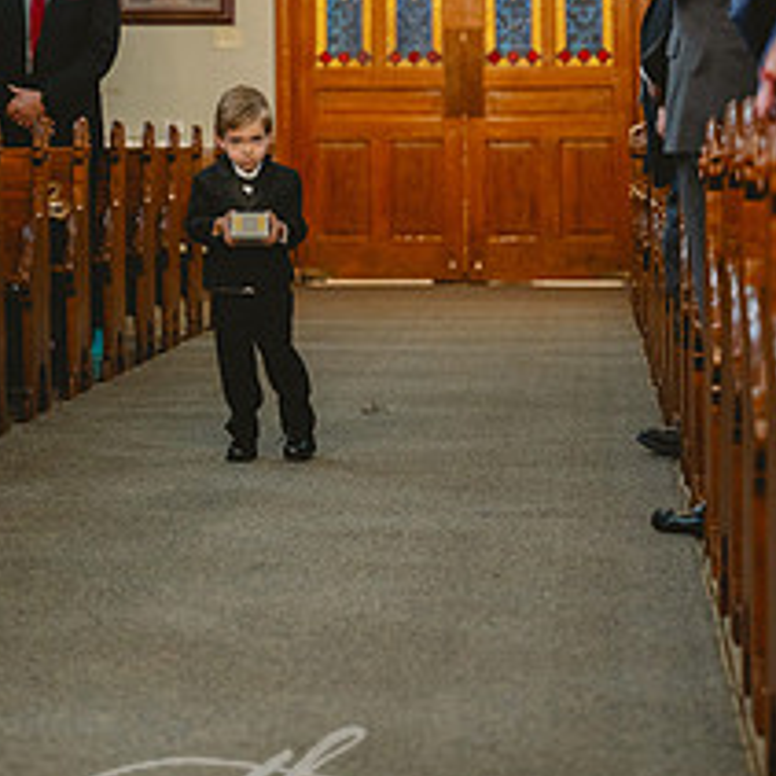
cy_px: 158
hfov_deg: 13.7
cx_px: 256
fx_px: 3221
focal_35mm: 127
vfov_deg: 13.7
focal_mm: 70
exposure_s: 1/250
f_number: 2.8
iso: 2000
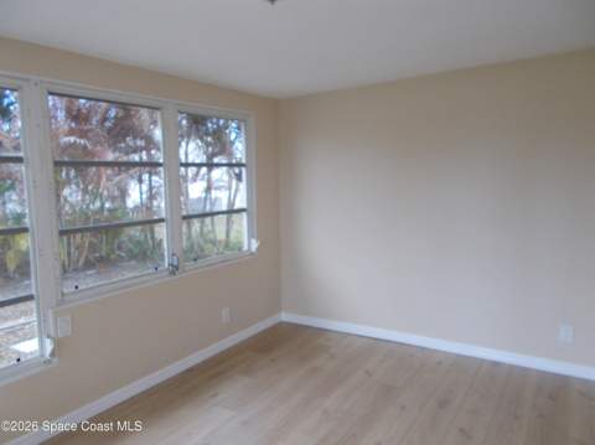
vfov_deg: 53.0
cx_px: 298
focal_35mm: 26
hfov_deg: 67.4
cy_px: 222
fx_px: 446
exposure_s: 1/25
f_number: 3.2
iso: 160
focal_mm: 4.6
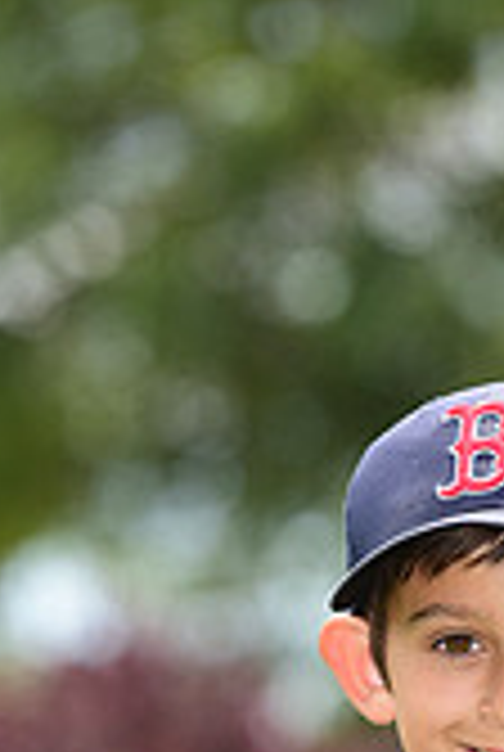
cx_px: 511
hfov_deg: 2.3
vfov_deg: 3.4
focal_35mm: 606
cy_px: 1117
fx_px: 12673
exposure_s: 1/320
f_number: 4.5
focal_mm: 175
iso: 125
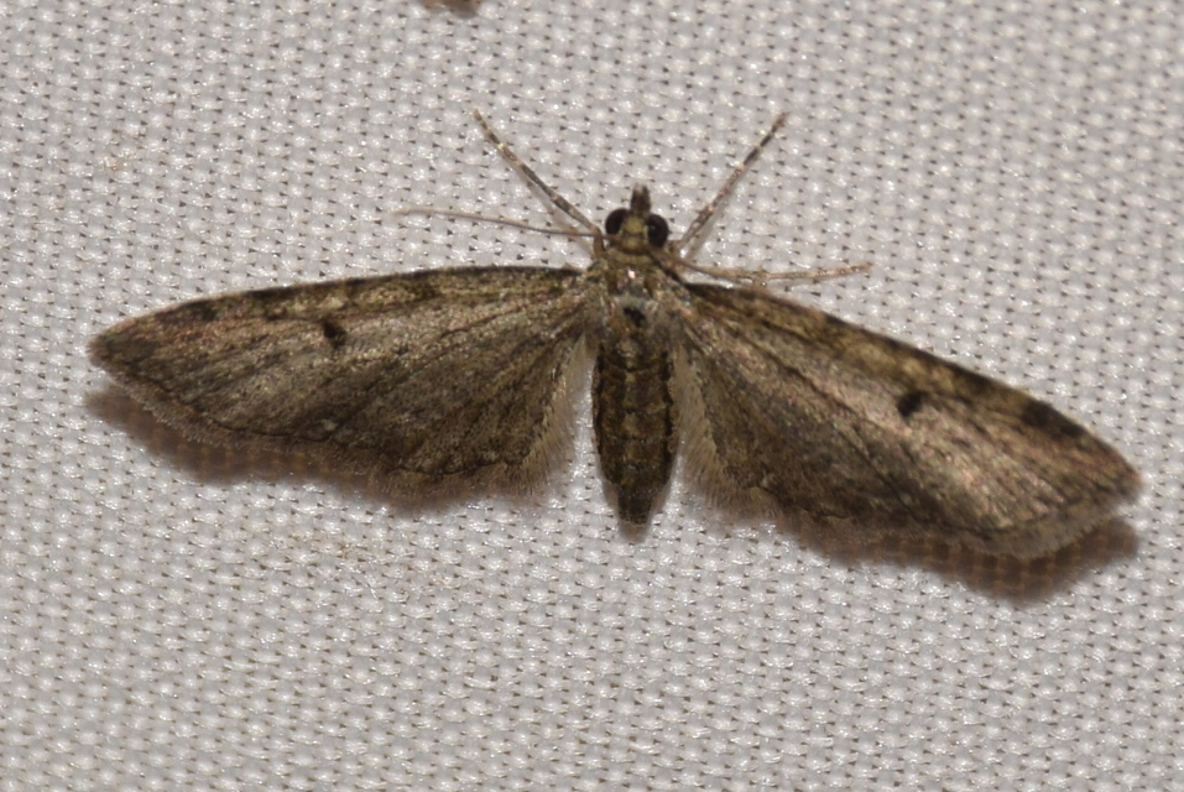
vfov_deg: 6.6
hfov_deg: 9.8
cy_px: 396
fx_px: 6913
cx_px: 592
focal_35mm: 210
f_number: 10
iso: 125
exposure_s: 1/160
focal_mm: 140
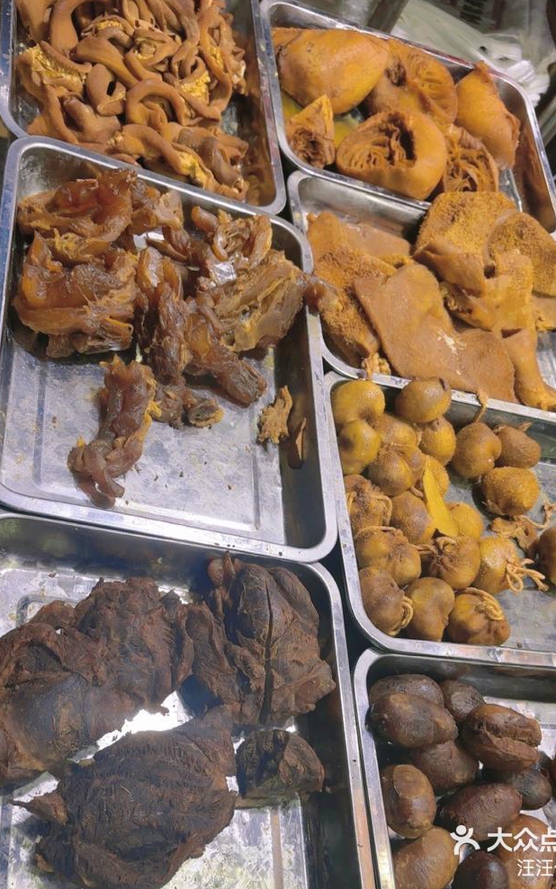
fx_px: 727
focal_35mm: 30
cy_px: 446
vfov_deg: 62.9
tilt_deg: -53.2
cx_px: 270
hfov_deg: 41.8
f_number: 1.78
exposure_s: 1/50
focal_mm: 6.86
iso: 160
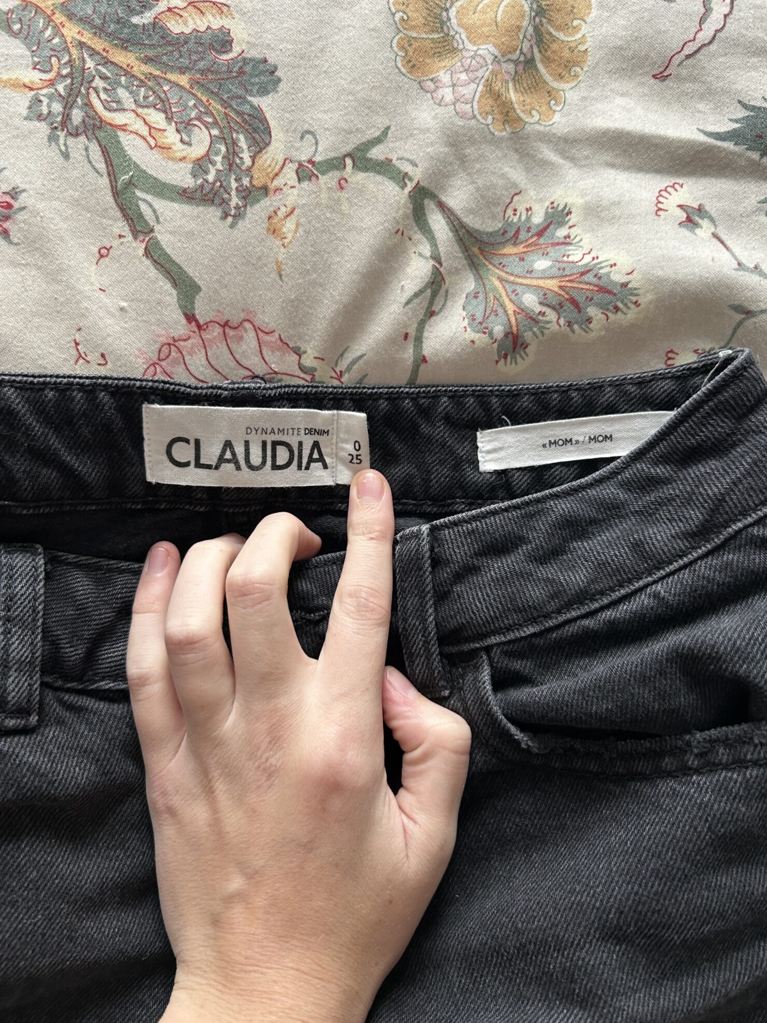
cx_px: 373
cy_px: 509
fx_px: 798
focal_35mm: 27
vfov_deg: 65.3
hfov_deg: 51.3
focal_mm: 5.7
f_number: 1.5
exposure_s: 1/81
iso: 125
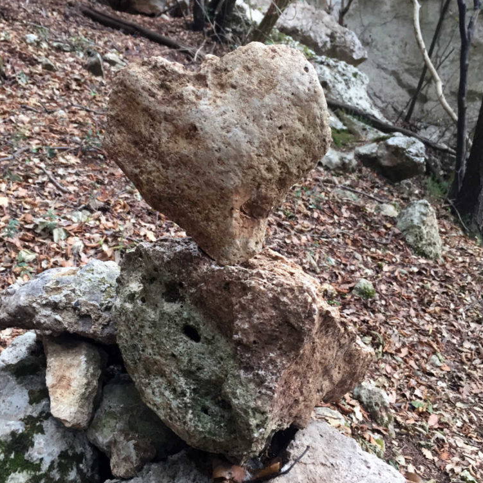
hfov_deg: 47.2
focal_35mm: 35
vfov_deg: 47.2
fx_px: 553
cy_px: 240
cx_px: 242
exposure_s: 1/33
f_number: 2.2
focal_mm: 4.15
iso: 80
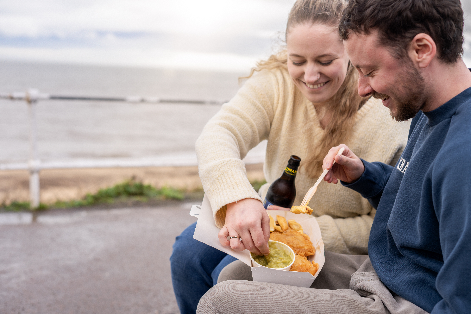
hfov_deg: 39.6
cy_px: 157
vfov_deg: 27.0
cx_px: 236
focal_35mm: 50
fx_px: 654
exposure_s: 1/320
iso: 100
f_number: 4
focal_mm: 50
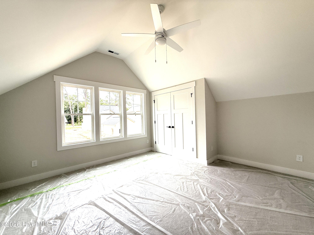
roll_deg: +1.8
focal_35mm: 14
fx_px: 127
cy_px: 118
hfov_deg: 102.1
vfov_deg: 85.7
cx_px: 157
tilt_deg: +0.1
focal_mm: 2.22
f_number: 2.2
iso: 64
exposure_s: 1/333
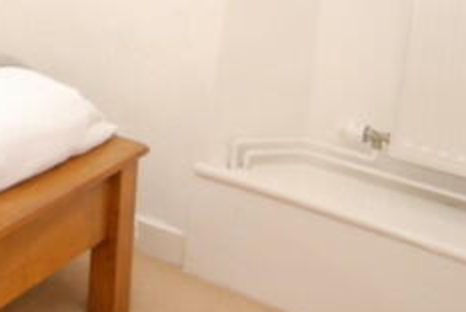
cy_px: -51
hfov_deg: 28.4
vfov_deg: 19.6
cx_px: -10
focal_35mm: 66
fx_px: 855
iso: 160
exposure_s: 1/60
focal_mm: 10
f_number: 4
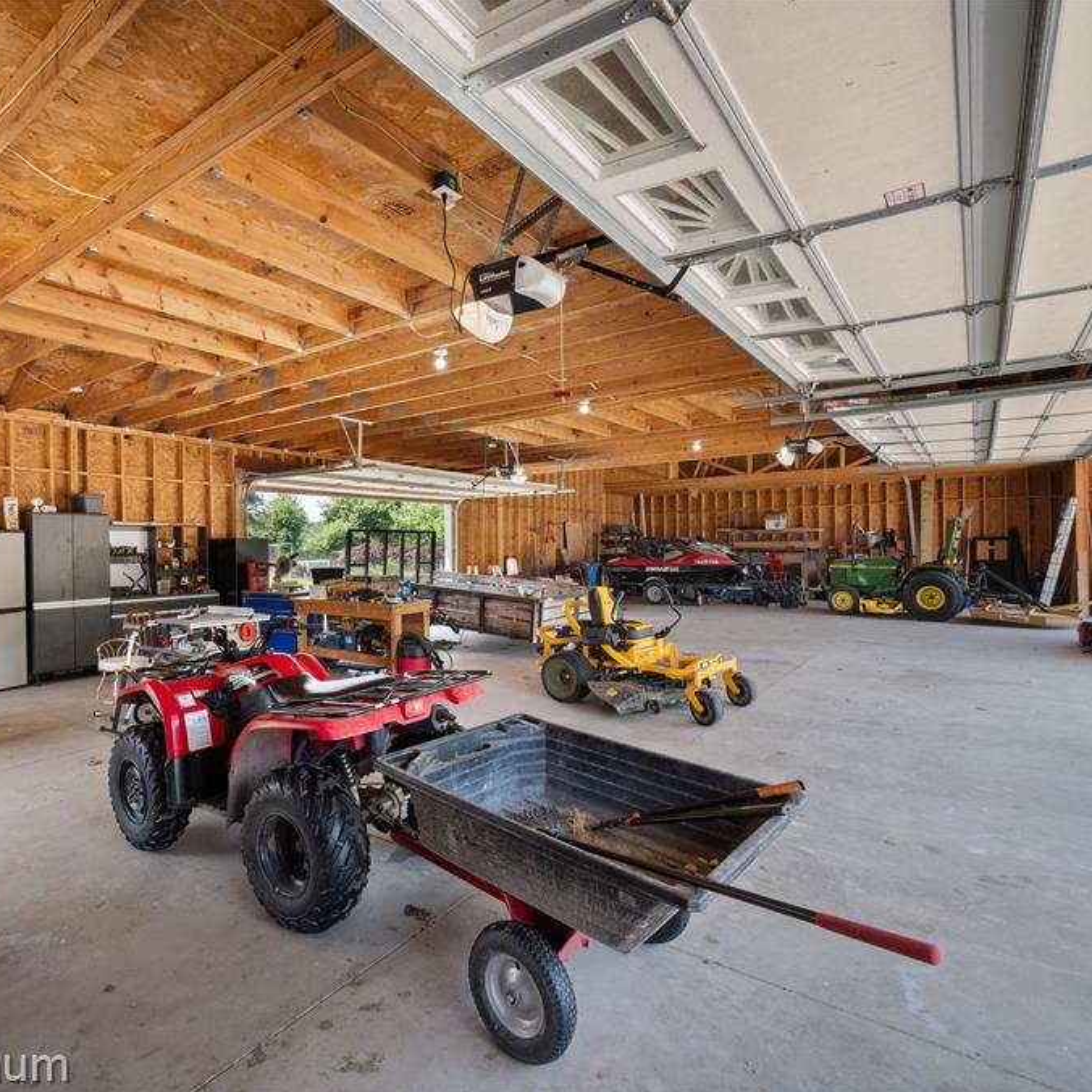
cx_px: 499
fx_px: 642
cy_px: 548
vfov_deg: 80.7
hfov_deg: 80.5
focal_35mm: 18
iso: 100
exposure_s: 1/8
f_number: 11
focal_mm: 14
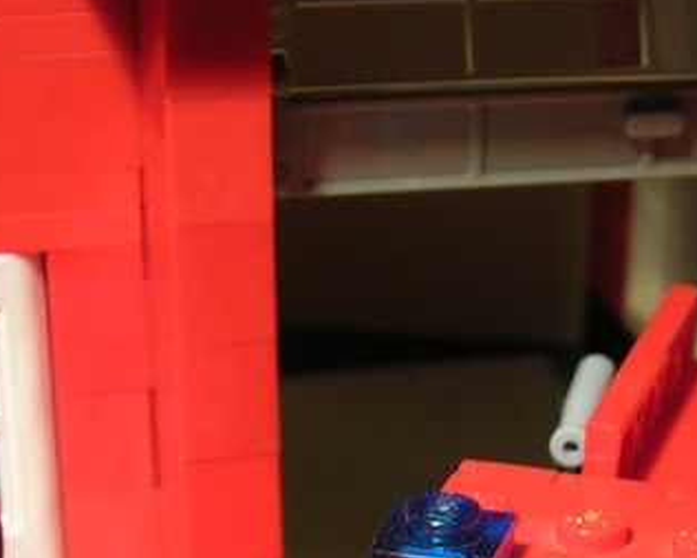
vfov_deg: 14.6
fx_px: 2063
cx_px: 568
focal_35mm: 100
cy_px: 761
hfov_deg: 19.0
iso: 50
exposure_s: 1/11
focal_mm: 6
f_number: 2.9
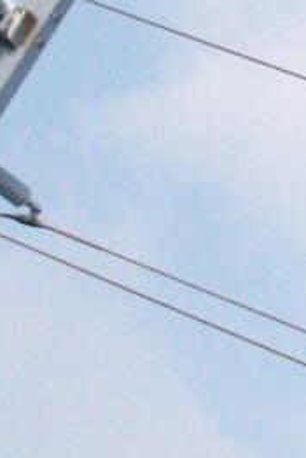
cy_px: -52
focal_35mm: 406
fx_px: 5169
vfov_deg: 5.1
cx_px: 388
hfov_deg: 3.4
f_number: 6.3
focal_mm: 12.4
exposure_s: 1/1600
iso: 400
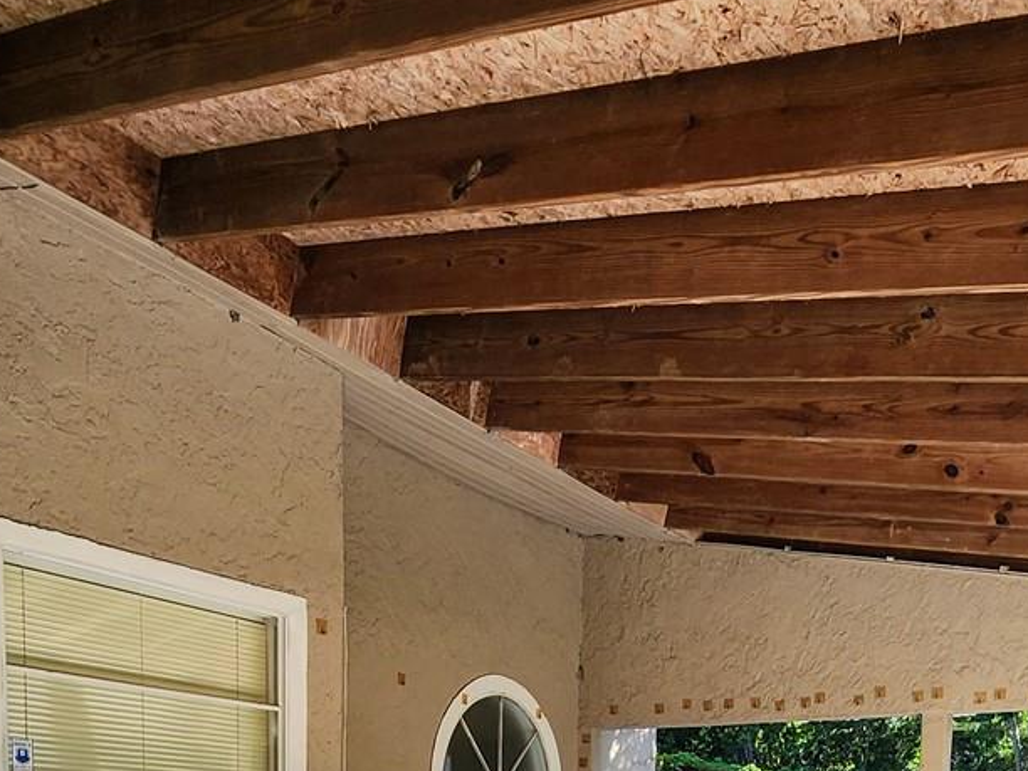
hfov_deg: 53.9
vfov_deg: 33.1
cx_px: 485
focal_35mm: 34
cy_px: 954
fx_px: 1010
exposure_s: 1/415
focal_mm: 2.2
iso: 50
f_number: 2.2
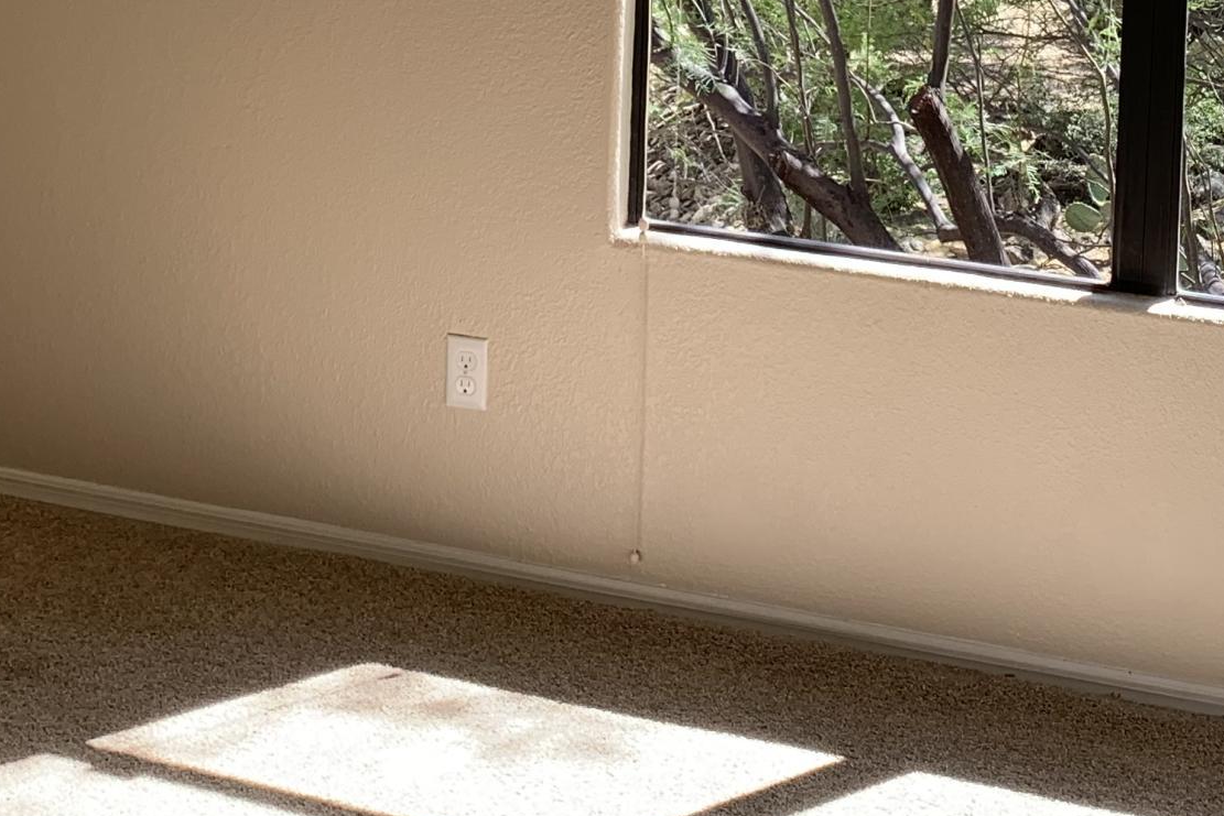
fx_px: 2482
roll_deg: -2.1
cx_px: 671
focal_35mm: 73
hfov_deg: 27.7
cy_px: -241
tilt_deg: -3.7
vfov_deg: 17.5
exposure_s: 1/187
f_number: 1.8
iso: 25
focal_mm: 4.25
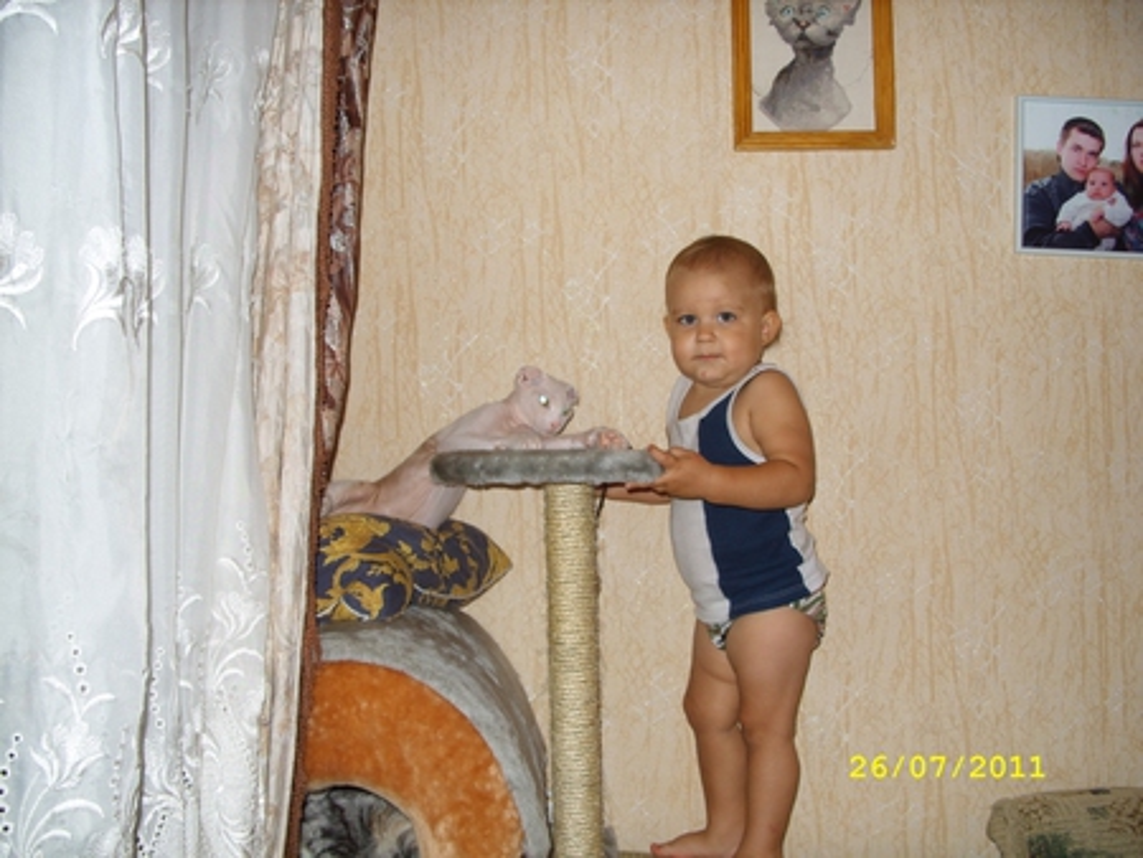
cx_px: 572
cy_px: 429
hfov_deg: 49.0
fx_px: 1255
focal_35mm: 38
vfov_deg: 37.8
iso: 50
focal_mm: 7.8
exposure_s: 1/30
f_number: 2.8
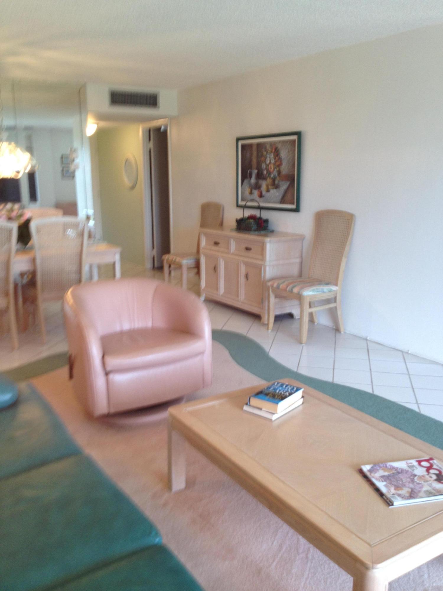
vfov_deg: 52.6
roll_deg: +1.8
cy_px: 296
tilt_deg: -14.0
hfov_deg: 40.7
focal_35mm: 35
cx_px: 222
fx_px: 597
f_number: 2.4
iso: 50
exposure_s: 1/24
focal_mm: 4.28
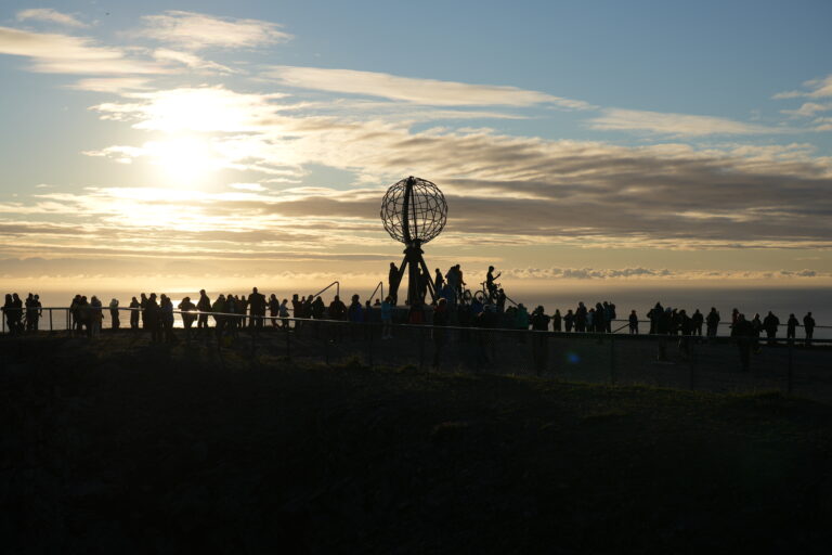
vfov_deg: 26.5
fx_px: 1179
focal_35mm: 51
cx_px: 416
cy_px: 278
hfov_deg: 38.9
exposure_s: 1/640
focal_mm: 51
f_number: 8
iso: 100
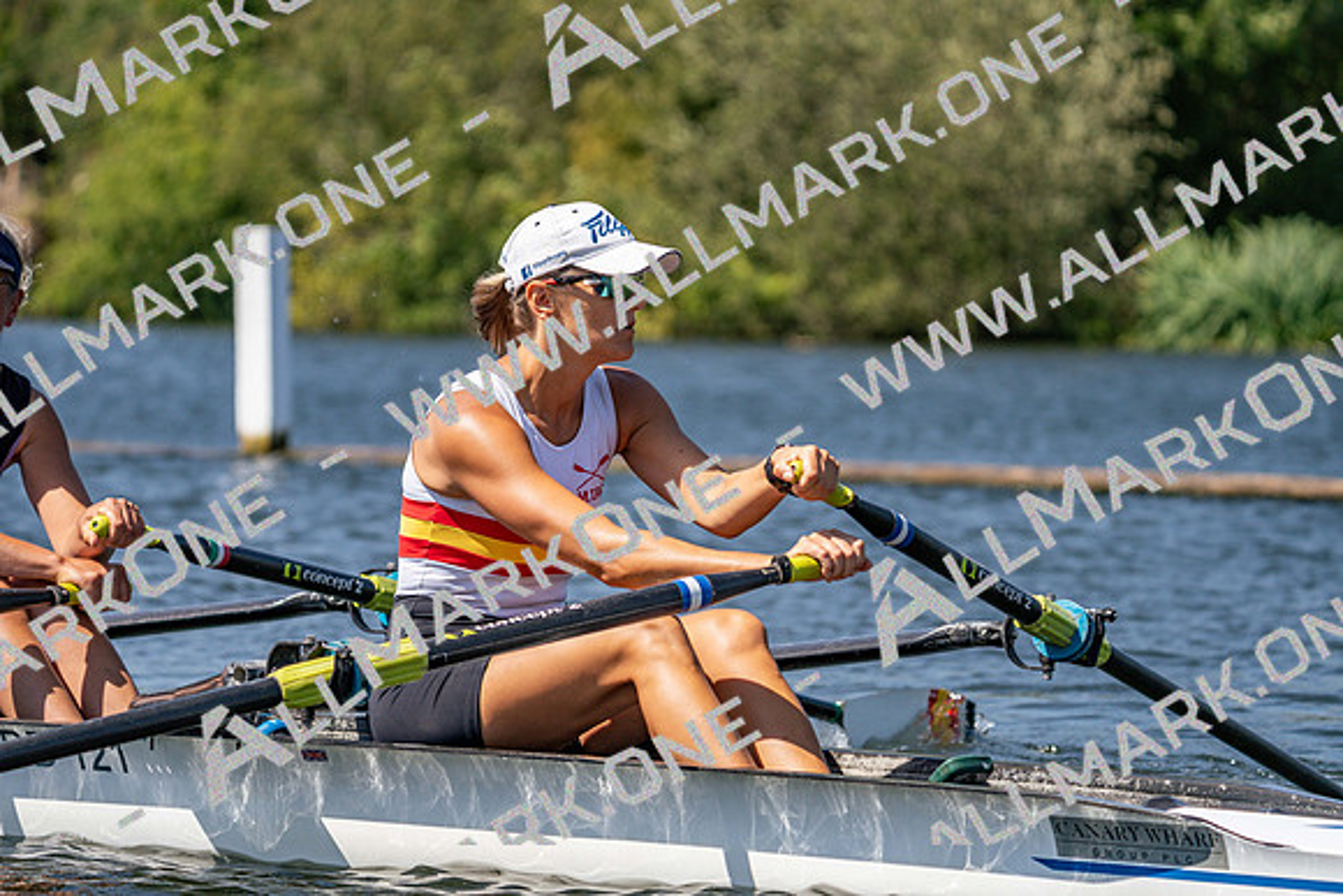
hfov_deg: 10.3
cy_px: 448
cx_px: 672
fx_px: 7463
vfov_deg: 6.9
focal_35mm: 200
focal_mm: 200
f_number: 5.6
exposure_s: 1/2000
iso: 250
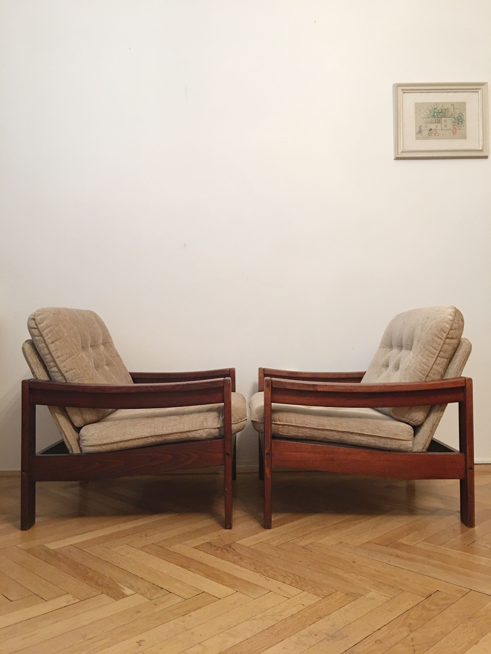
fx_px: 548
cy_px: 327
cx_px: 246
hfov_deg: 48.2
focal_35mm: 29
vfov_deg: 61.7
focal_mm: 4.15
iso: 125
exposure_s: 1/17
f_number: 2.2
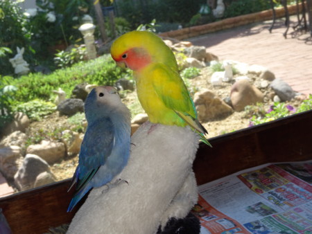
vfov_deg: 19.7
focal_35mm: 75
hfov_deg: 26.0
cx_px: 156
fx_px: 676
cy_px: 117
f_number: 5
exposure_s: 1/80
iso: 80
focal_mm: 12.87
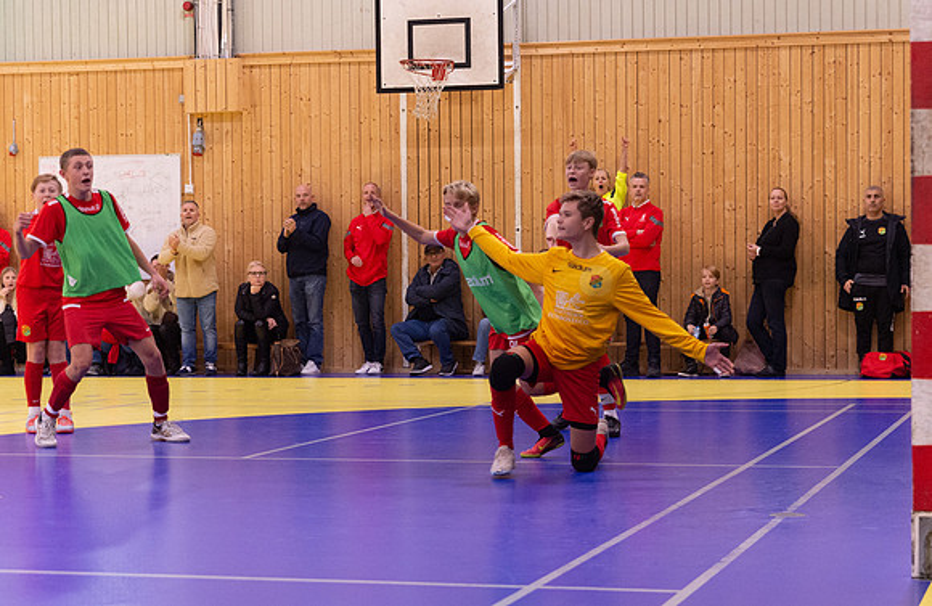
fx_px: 2124
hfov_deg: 24.7
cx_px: 524
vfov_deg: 16.2
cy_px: 349
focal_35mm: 83
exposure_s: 1/400
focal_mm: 70
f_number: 3.2
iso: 4500
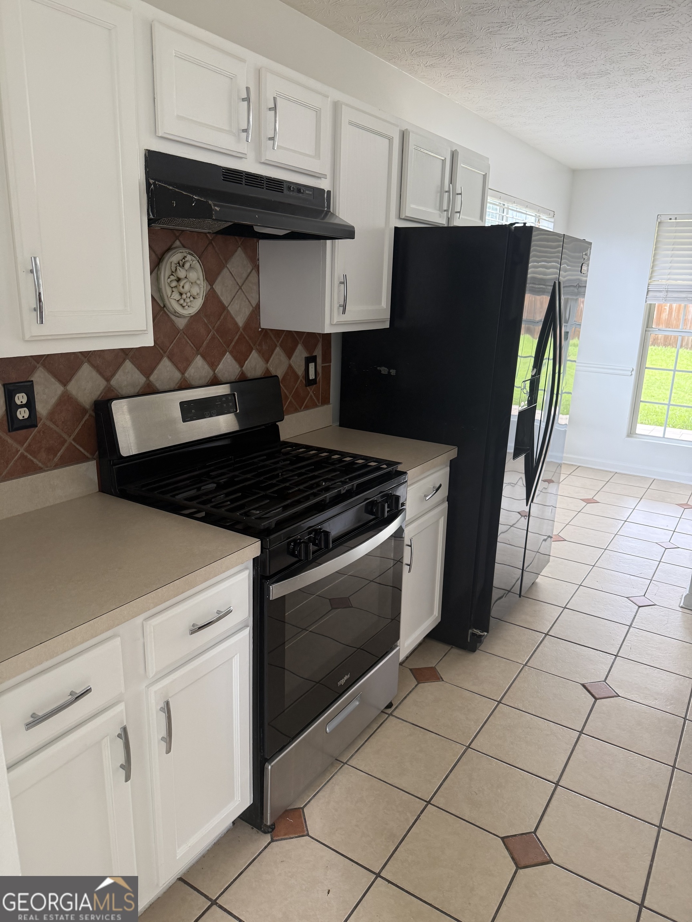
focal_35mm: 24
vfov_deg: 71.6
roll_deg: -1.5
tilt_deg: -17.1
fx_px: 640
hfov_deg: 56.8
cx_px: 346
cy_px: 461
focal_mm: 6.76
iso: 160
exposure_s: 1/127
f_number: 1.78
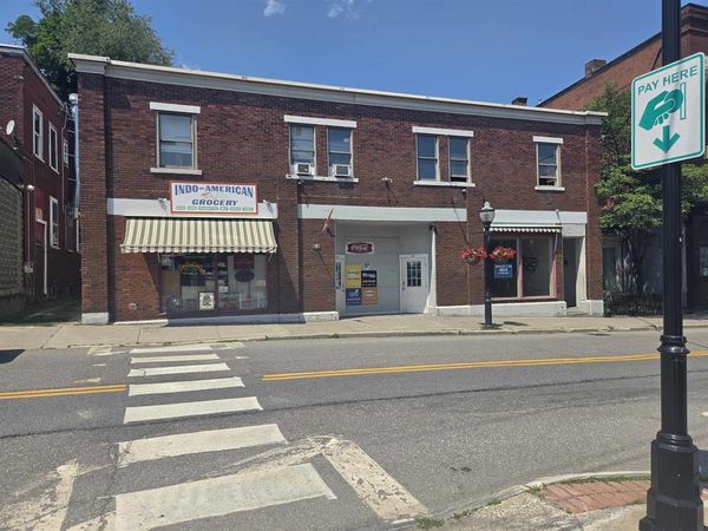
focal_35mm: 23
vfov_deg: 58.9
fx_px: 470
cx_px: 354
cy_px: 266
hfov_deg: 73.9
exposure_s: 1/4364
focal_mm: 5.4
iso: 80
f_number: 1.8
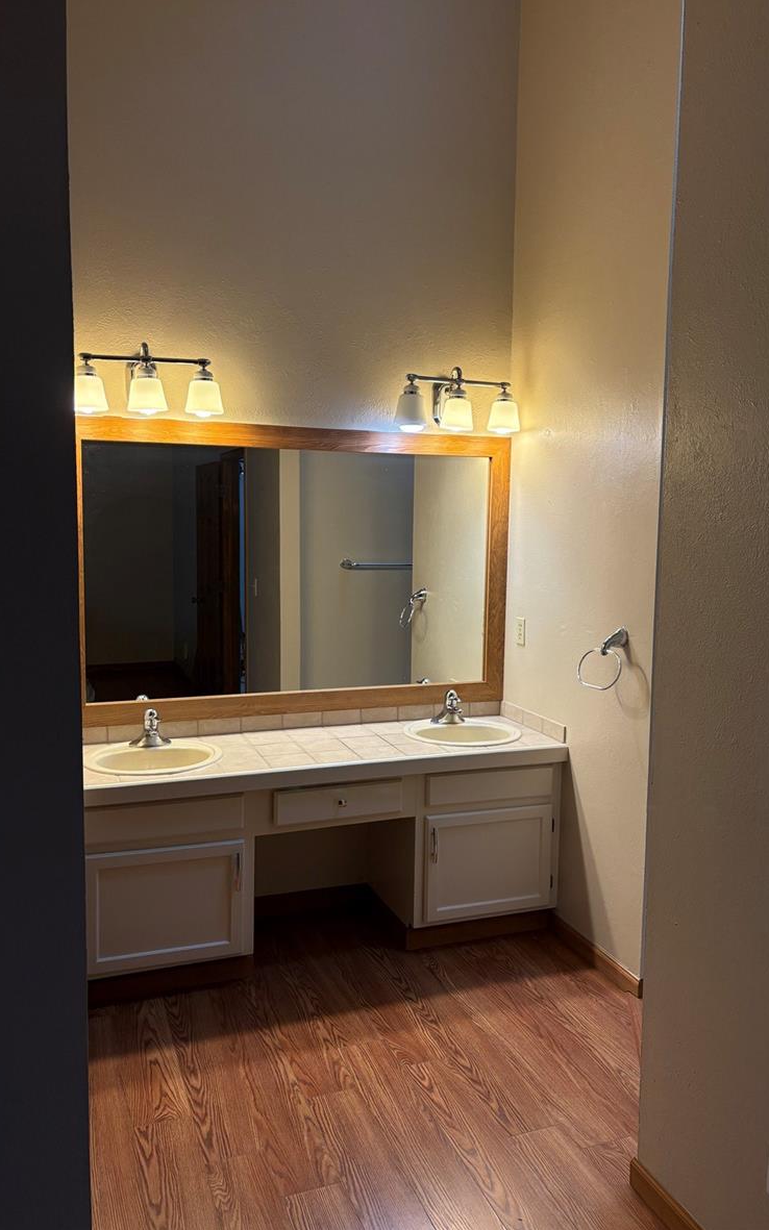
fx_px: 939
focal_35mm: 28
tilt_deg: -5.1
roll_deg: -0.8
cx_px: 407
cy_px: 607
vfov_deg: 66.5
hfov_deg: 44.5
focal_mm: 5.96
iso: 125
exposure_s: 1/171
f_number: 1.6
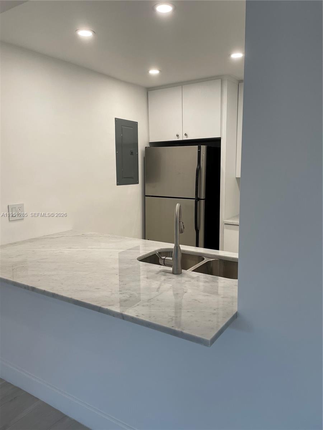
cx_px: 162
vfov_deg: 67.3
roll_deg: +1.3
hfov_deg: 53.1
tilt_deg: -7.7
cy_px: 215
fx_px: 323
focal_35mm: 26
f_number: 1.6
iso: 64
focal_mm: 4.2
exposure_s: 1/120
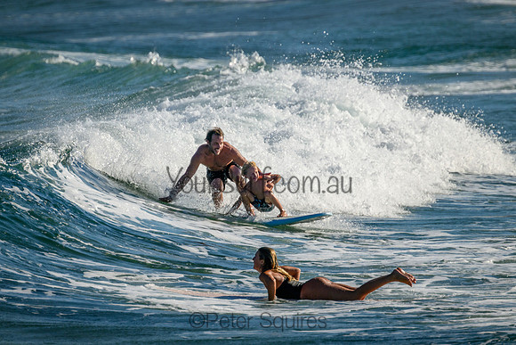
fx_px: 11469
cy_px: 172
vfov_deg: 1.7
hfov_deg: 2.6
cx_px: 258
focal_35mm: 800
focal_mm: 800
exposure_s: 1/2000
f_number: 11
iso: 500
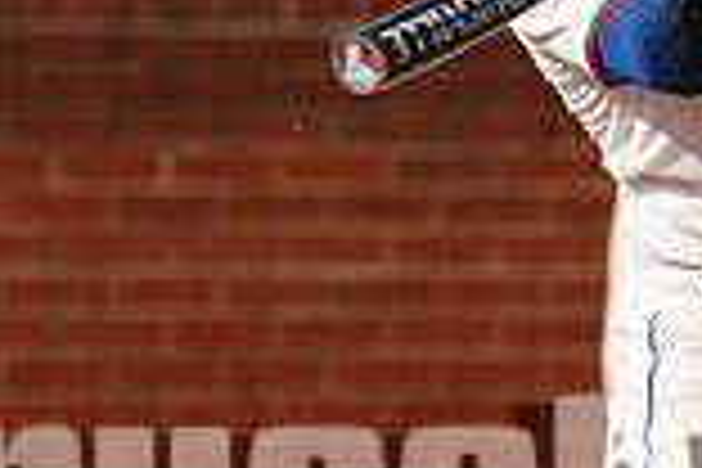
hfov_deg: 1.7
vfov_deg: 1.1
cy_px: 85
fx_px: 23457
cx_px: 554
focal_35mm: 1203
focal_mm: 200
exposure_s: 1/3200
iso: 160
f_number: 2.8
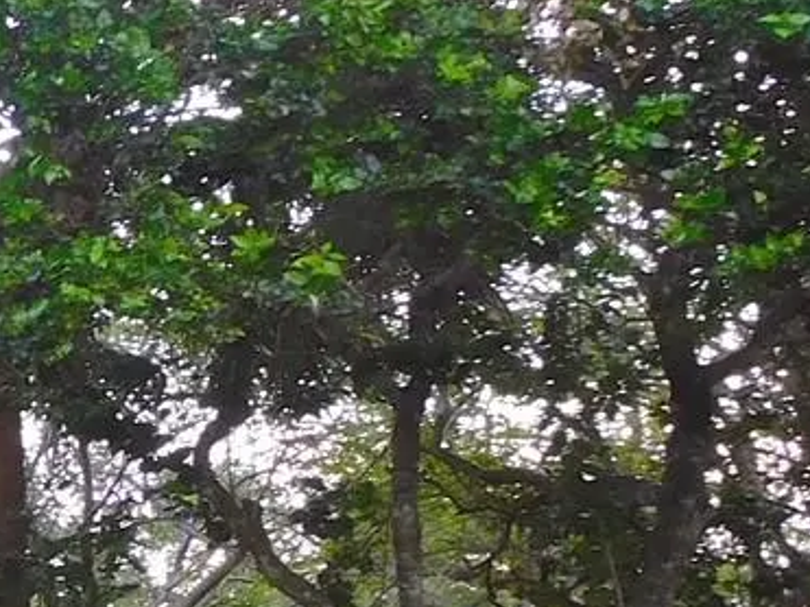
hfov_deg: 11.5
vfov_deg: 9.8
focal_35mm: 151
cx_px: -910
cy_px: 360
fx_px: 3532
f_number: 3.8
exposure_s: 1/125
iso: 125
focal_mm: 6.3
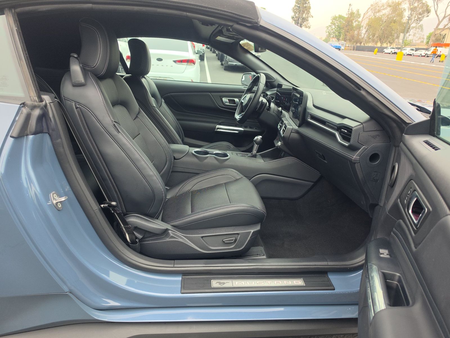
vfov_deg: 58.9
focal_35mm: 23
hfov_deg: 73.9
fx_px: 299
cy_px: 169
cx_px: 225
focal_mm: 6.5
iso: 28
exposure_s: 1/119
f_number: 1.4
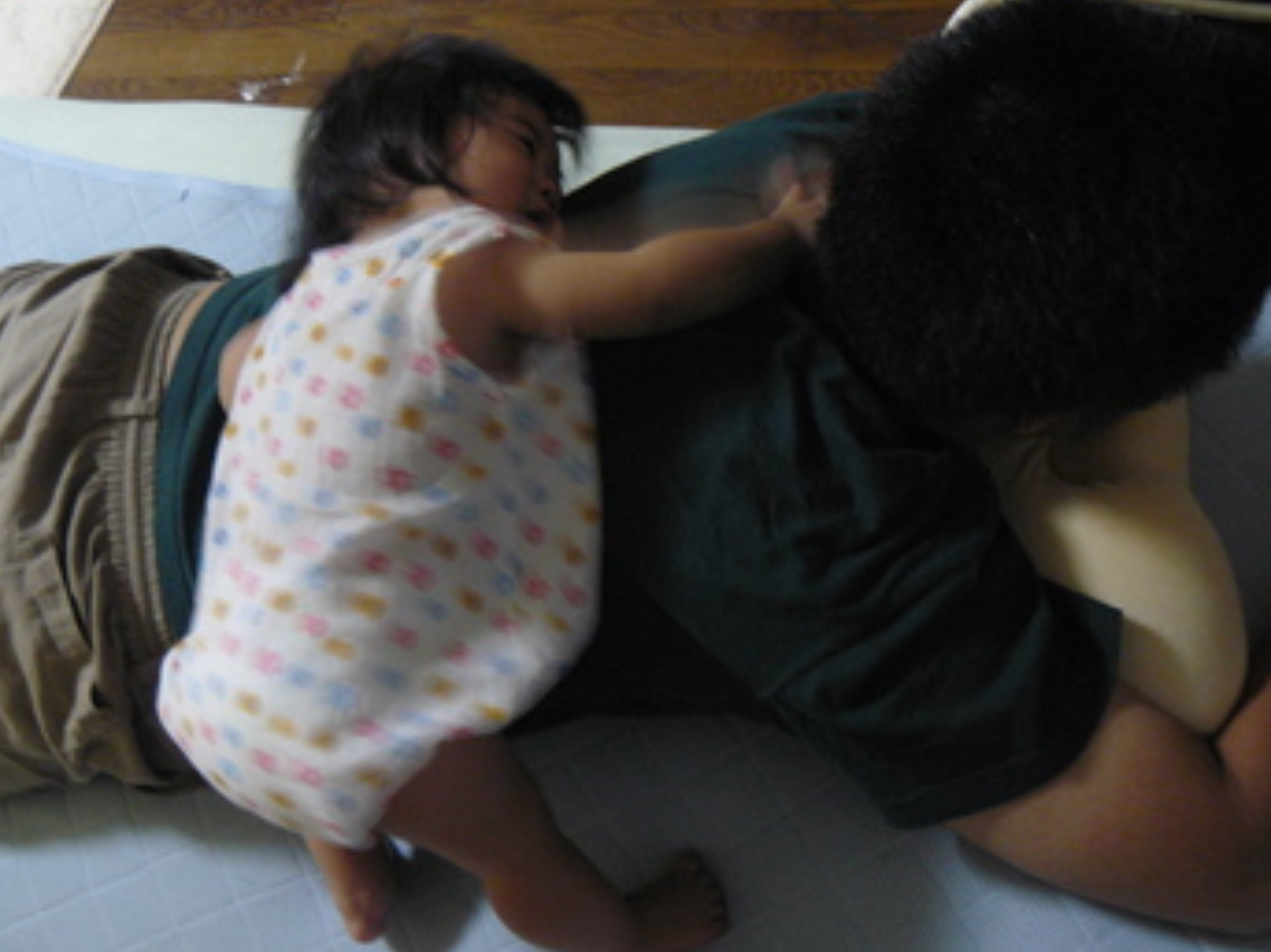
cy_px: 415
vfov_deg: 34.3
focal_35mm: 42
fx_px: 1542
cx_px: 597
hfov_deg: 44.8
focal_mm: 6
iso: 200
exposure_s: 1/5
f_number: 2.8
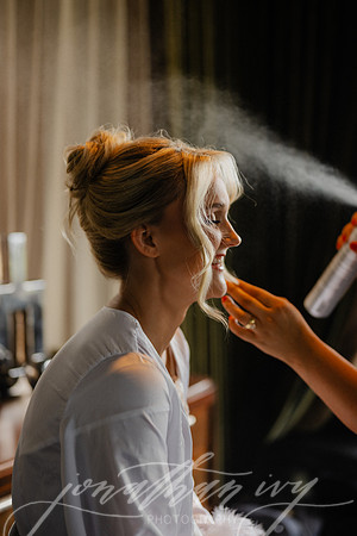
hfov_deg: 27.0
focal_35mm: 50
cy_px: 268
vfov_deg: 39.6
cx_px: 178
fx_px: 744
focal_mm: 50
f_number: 2
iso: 360
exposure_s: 1/250
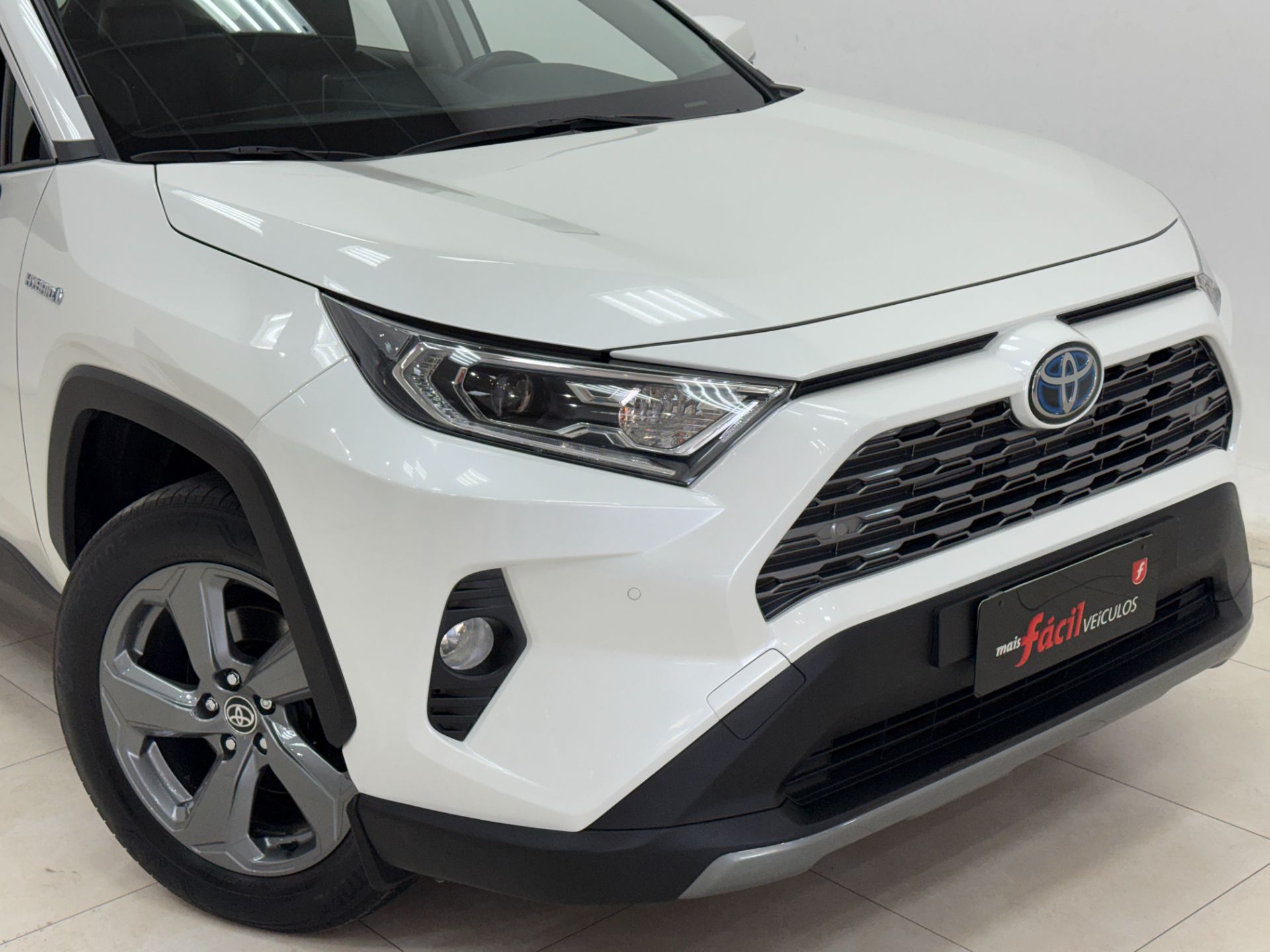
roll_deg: +2.5
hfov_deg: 39.7
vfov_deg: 30.3
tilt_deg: -16.5
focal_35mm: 48
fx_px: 1761
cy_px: 476
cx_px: 635
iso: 80
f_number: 1.78
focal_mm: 6.76
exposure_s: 1/157
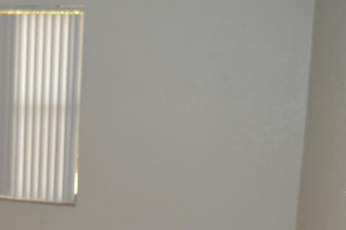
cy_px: 193
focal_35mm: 69
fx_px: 663
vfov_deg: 19.4
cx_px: 68
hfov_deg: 28.6
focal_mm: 26
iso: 900
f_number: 4
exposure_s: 1/60
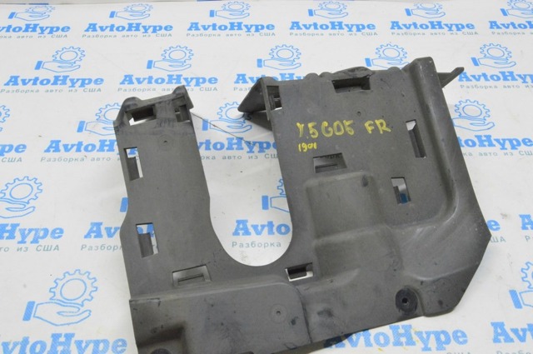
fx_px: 532
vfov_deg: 36.8
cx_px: 266
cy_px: 177
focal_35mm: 36
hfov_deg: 53.2
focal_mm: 24
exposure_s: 1/20
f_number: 20
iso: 6400
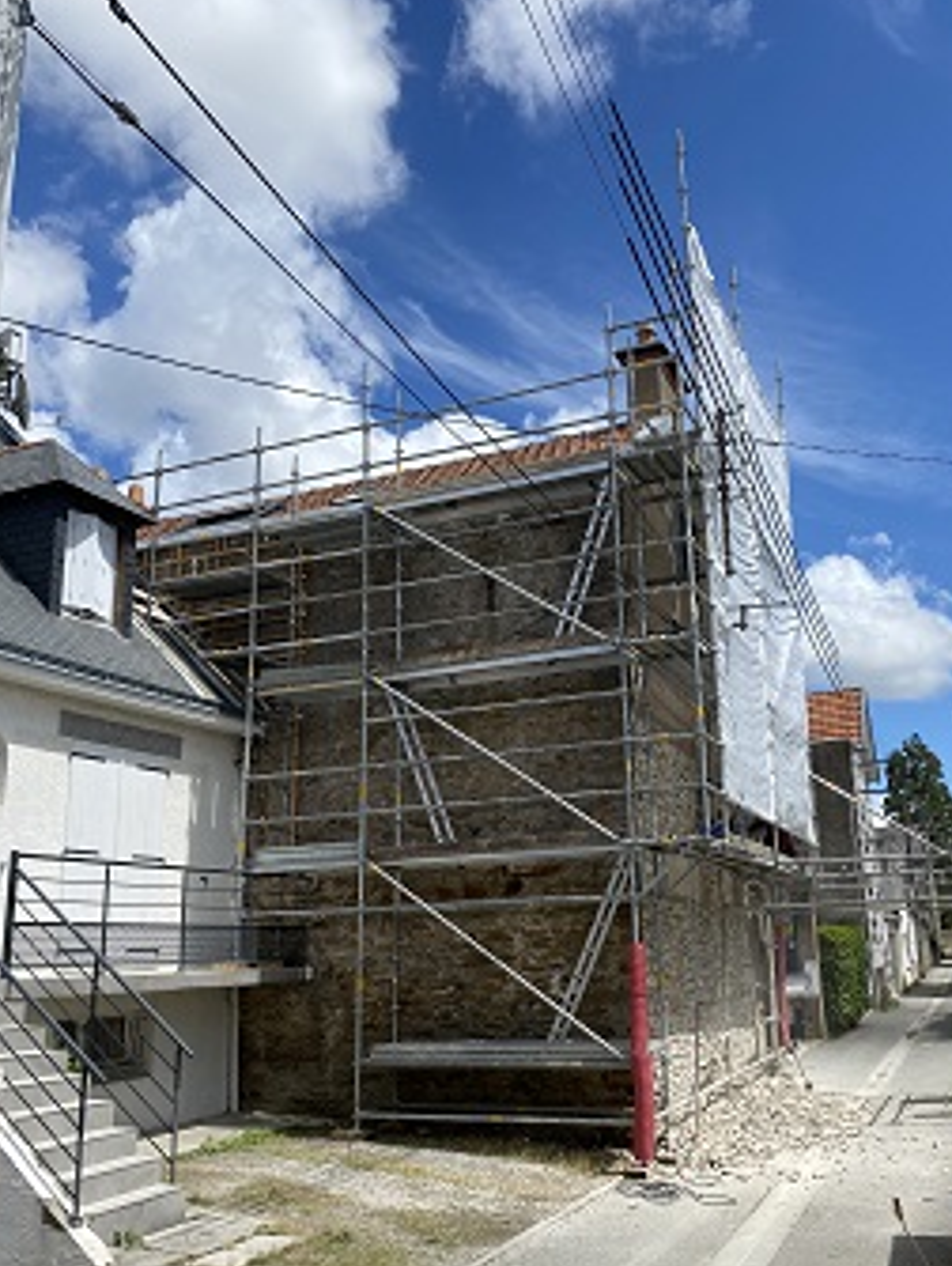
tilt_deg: +17.4
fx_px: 1135
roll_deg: +1.3
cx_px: 548
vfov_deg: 58.3
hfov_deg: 45.4
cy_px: 669
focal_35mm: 31
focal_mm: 4.25
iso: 32
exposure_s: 1/3846
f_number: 1.8
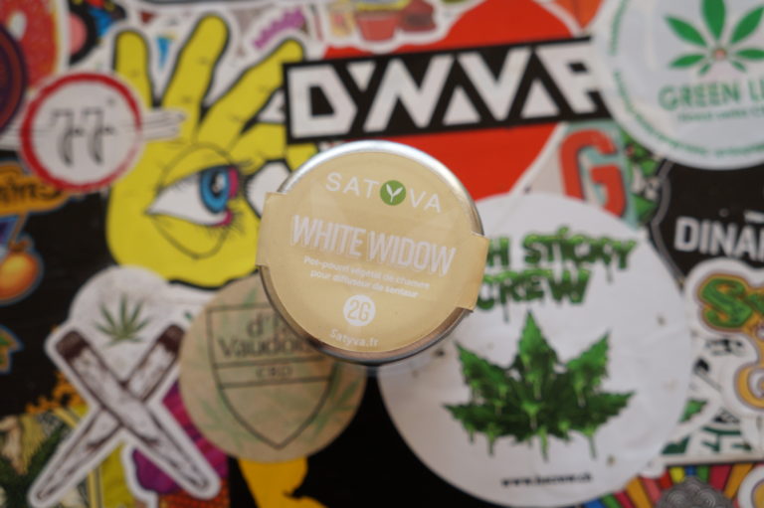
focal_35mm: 44
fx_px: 923
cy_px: 254
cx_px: 382
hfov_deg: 45.0
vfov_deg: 30.8
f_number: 5
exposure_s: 1/250
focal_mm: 29
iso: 400
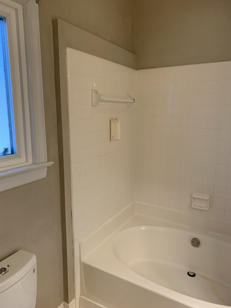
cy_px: 154
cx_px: 116
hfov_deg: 53.1
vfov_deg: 67.3
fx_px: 231
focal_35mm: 26
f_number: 1.8
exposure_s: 1/60
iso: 100
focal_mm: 4.25
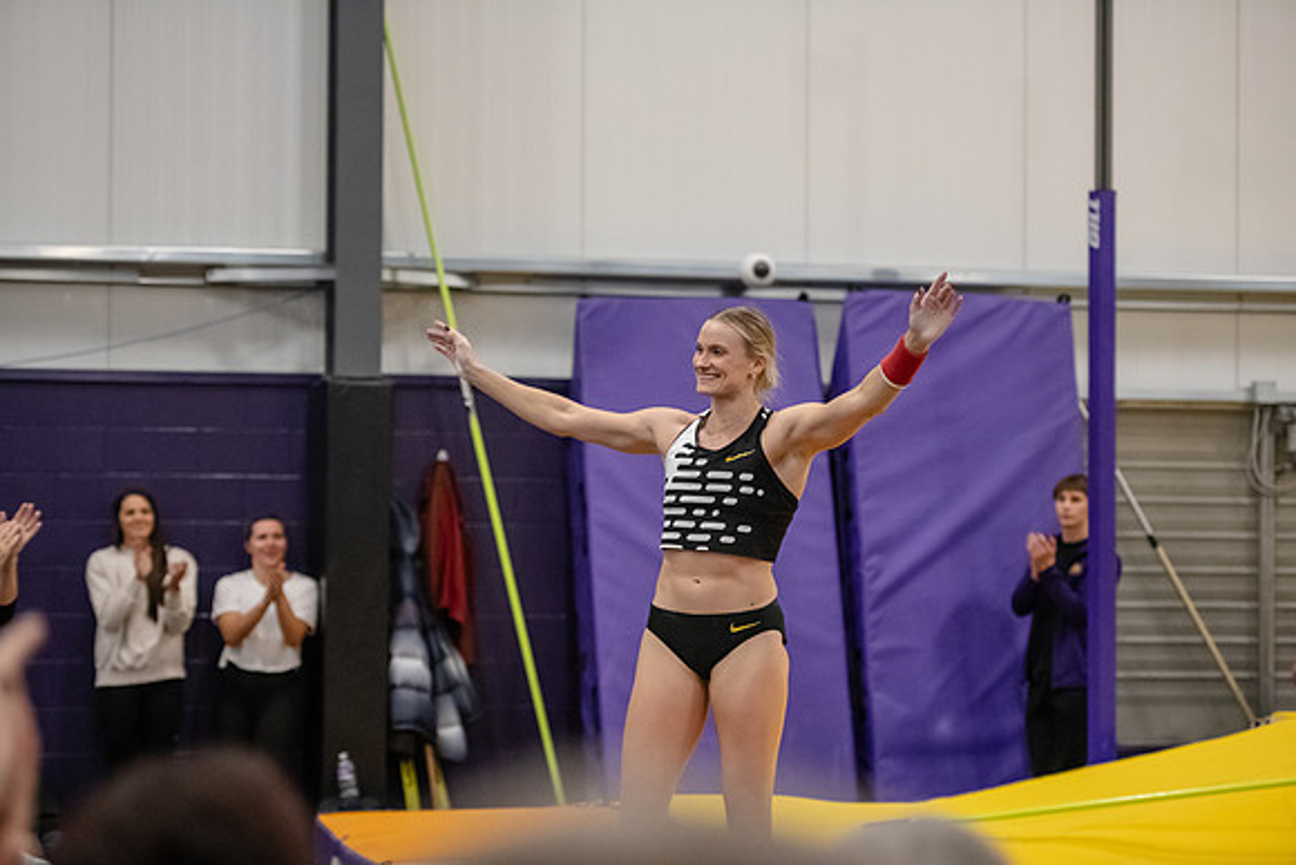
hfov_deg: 22.1
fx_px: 3313
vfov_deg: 14.9
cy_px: 432
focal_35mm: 92
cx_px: 648
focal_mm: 92
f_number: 2.8
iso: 6400
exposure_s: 1/800
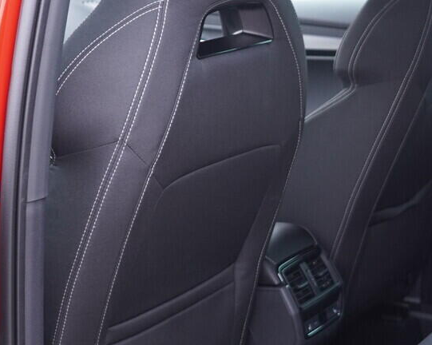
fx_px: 1150
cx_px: 355
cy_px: 217
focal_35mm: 90
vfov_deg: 17.0
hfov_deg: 21.0
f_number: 2.8
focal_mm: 24
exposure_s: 1/40
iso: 500
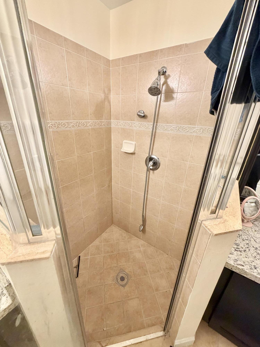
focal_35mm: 14
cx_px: 130
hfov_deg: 85.7
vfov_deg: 102.1
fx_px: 140
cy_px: 174
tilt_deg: -22.8
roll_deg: -3.5
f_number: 2.2
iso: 250
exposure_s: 1/60
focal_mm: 2.22
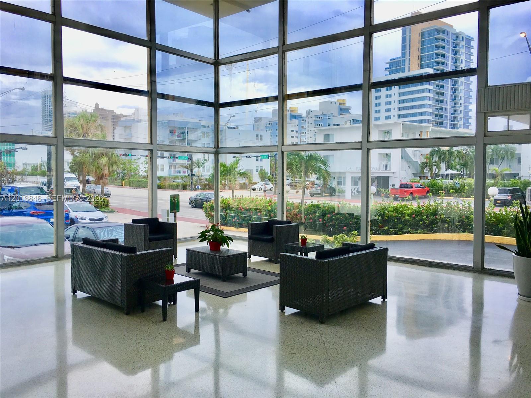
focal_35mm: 29
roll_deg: +0.1
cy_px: 199
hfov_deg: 61.7
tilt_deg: -2.4
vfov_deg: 48.2
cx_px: 266
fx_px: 445
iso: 25
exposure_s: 1/390
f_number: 2.2
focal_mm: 4.15
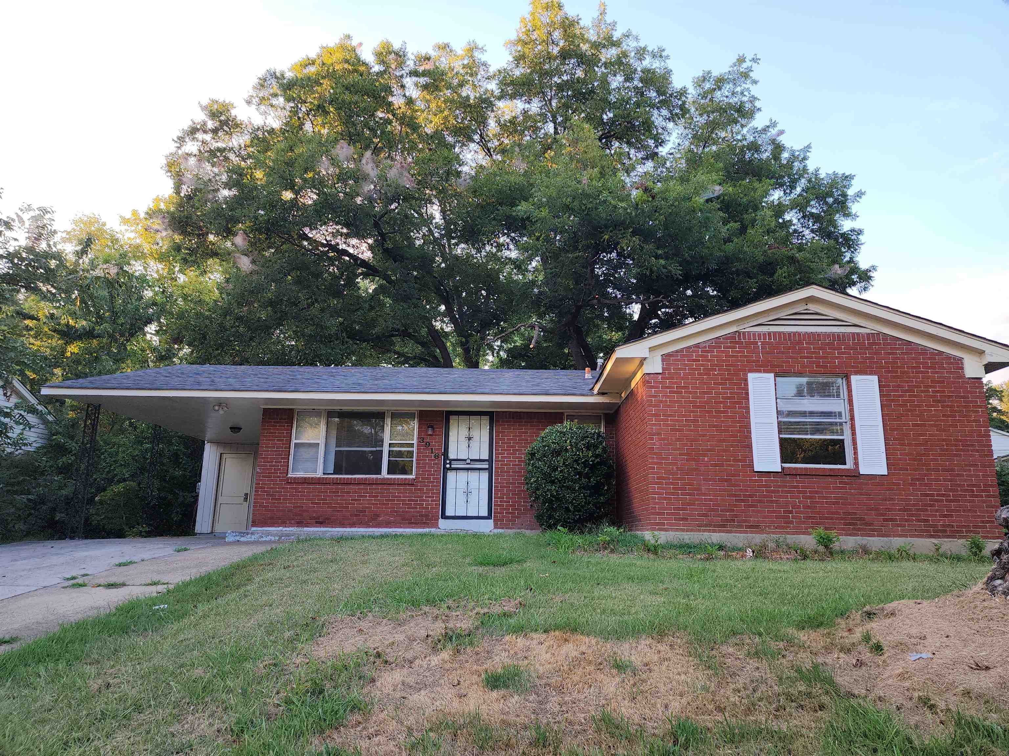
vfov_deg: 58.9
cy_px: 378
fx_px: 670
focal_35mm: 23
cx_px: 504
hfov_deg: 73.9
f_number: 1.8
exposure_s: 1/120
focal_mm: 6.4
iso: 25
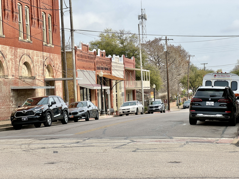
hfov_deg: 25.3
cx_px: 120
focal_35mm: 77
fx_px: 532
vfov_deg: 19.1
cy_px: 90
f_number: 2.8
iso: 25
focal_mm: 9
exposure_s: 1/608
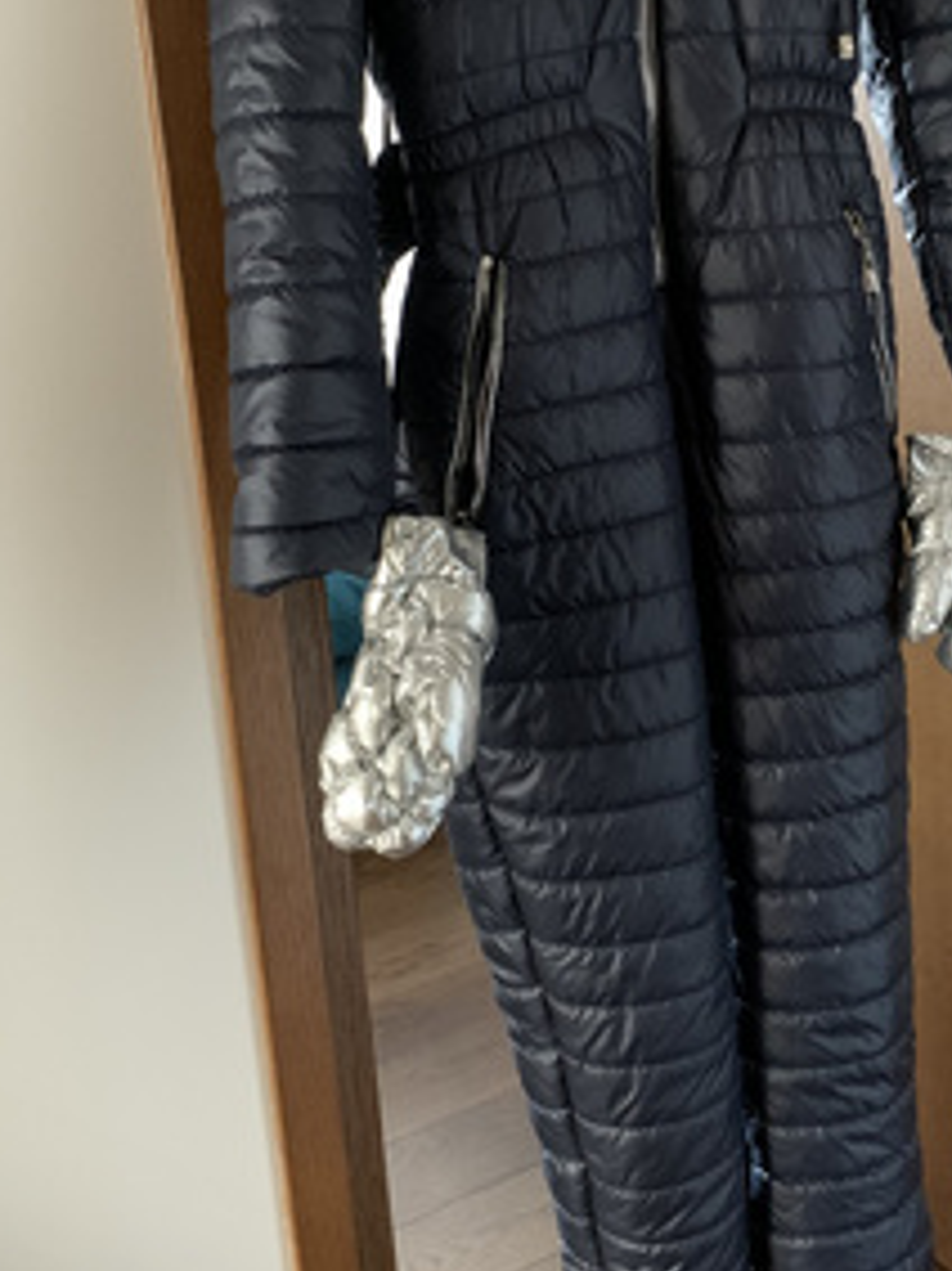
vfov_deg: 40.8
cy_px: 431
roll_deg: +3.1
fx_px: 1688
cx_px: 680
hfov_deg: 31.1
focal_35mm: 46
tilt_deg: -12.6
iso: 640
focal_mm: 4.25
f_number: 1.8
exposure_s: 1/30
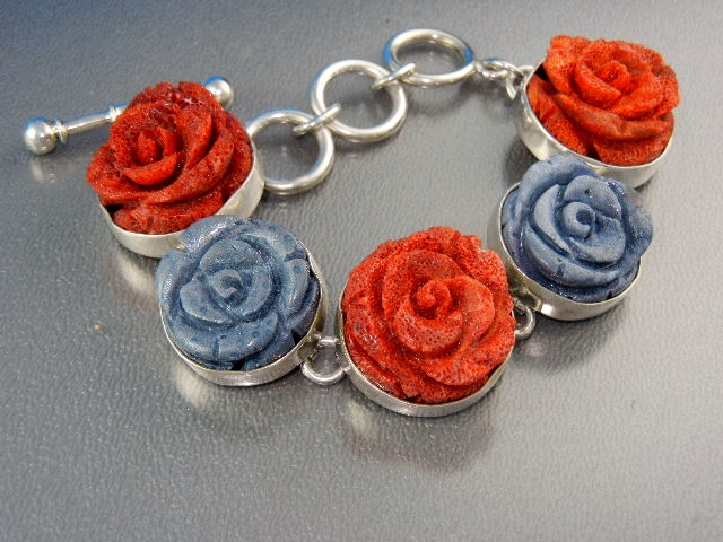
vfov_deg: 21.6
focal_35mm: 68
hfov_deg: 28.6
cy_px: 271
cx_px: 362
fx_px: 1420
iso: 216
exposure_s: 1/30
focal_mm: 12.2
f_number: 4.1
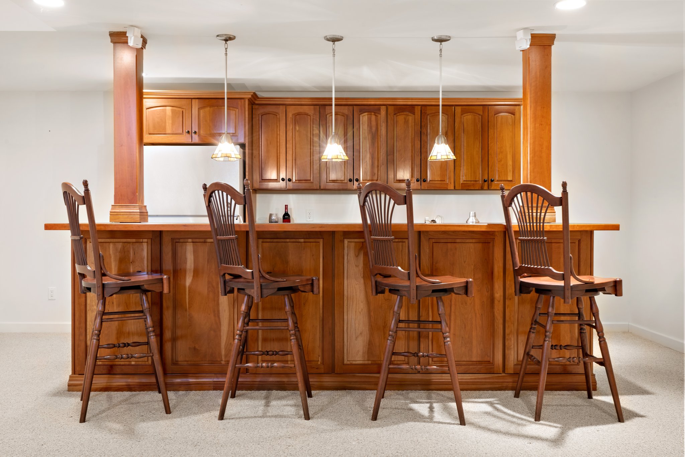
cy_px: 228
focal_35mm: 35
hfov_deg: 54.4
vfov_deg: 37.8
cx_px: 342
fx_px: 666
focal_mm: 35
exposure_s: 4
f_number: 11
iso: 320
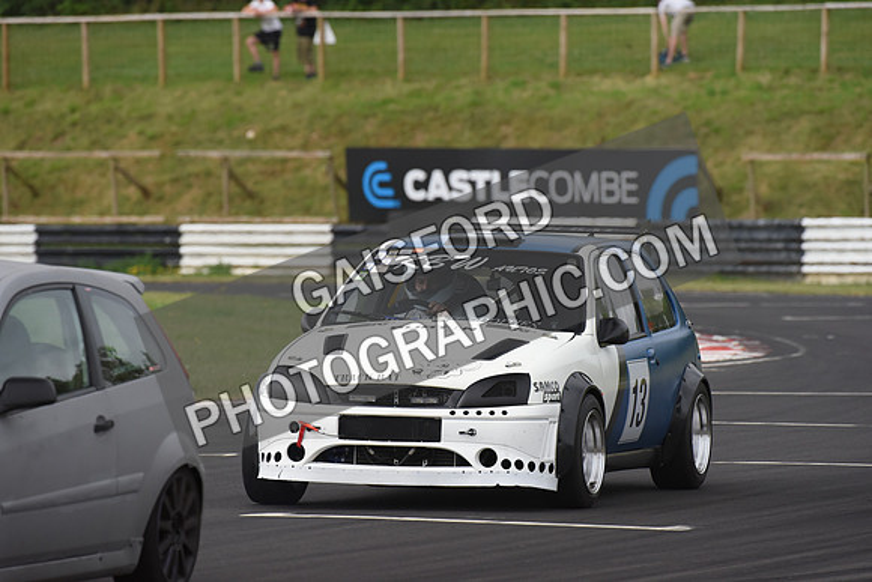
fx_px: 9691
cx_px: 436
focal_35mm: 400
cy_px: 291
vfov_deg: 3.4
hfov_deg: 5.2
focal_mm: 400
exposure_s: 1/1000
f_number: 7.1
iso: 1600
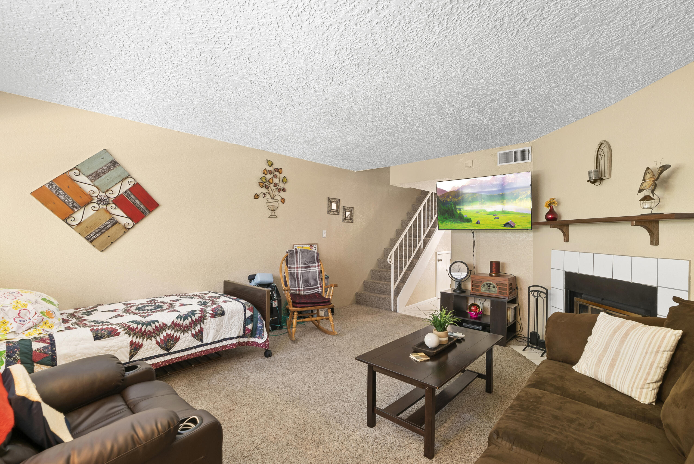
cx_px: 347
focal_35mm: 16
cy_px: 232
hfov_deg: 96.7
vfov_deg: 73.8
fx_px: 309
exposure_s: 2.5
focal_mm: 16
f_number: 9
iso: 250
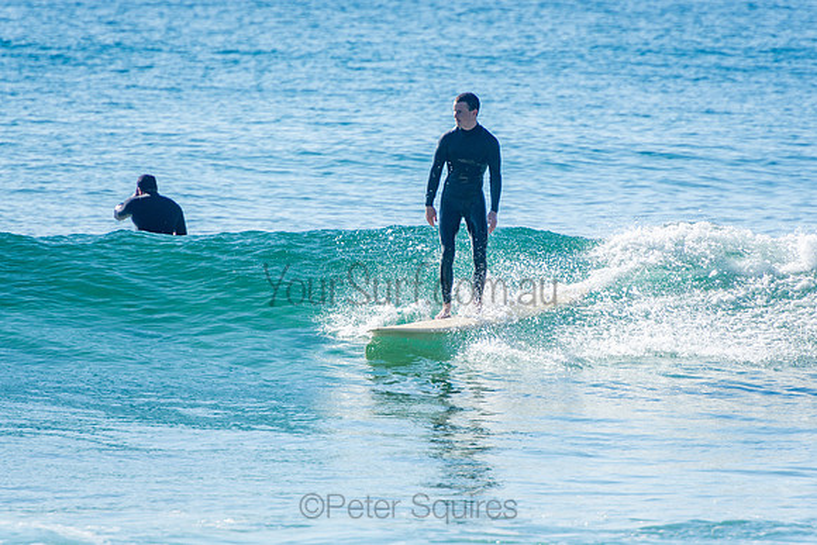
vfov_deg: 2.3
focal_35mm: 600
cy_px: 272
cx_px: 408
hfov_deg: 3.4
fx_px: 13619
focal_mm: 400
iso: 220
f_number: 5.6
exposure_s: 1/1250
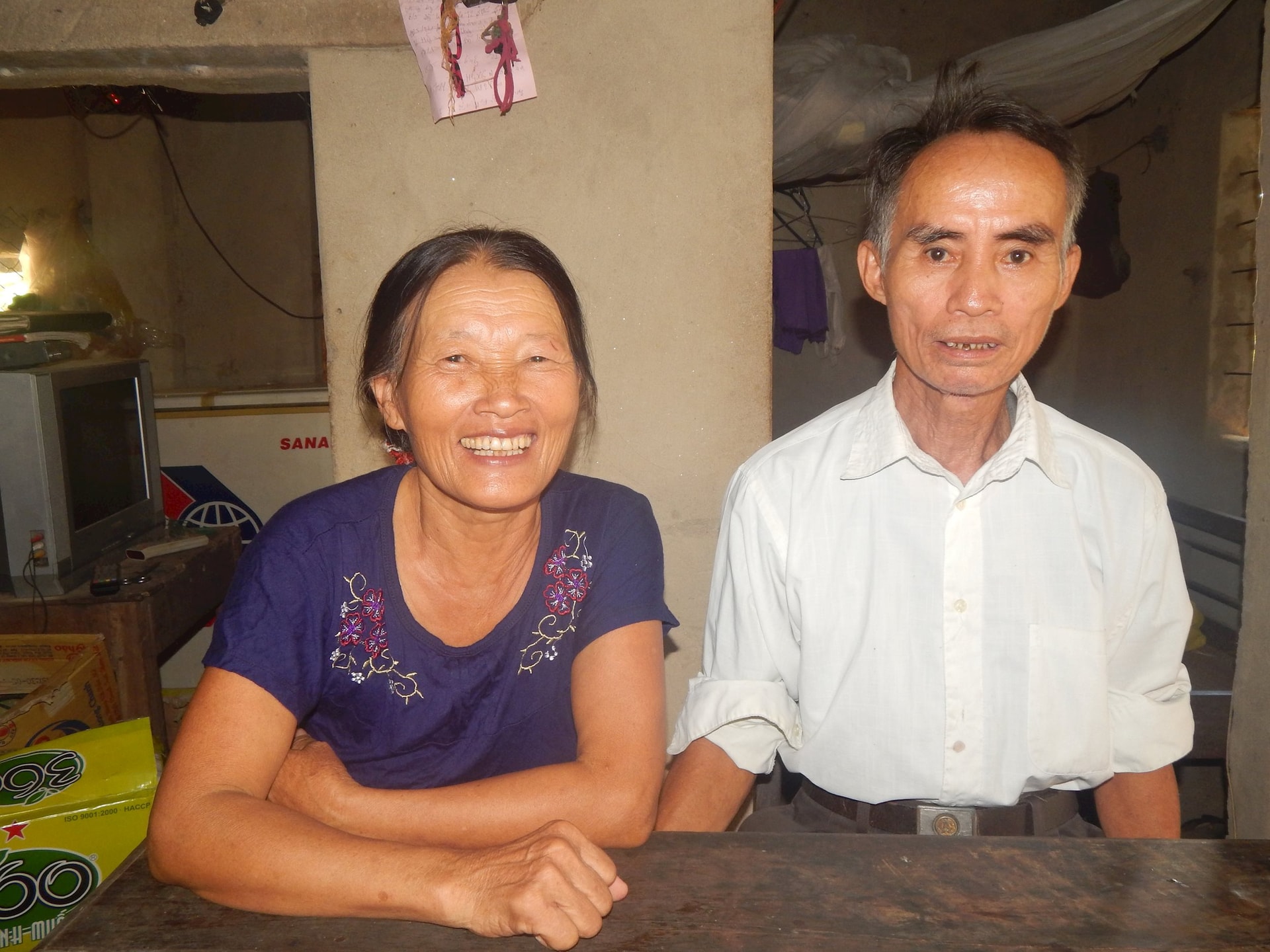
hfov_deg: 63.4
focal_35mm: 28
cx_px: 635
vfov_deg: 49.7
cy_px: 476
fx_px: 1027
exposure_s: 1/30
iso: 200
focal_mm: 5.1
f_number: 3.2
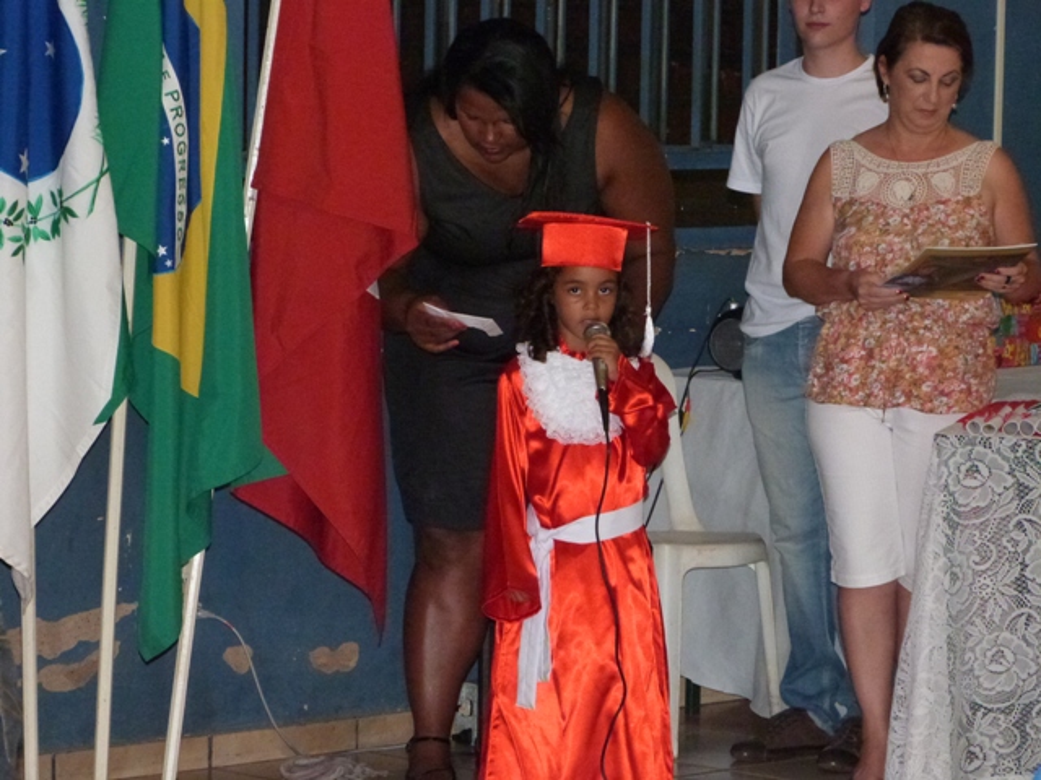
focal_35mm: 164
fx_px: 4932
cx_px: 520
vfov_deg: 9.1
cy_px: 390
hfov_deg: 12.0
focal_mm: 29.5
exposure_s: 1/320
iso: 800
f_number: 3.7
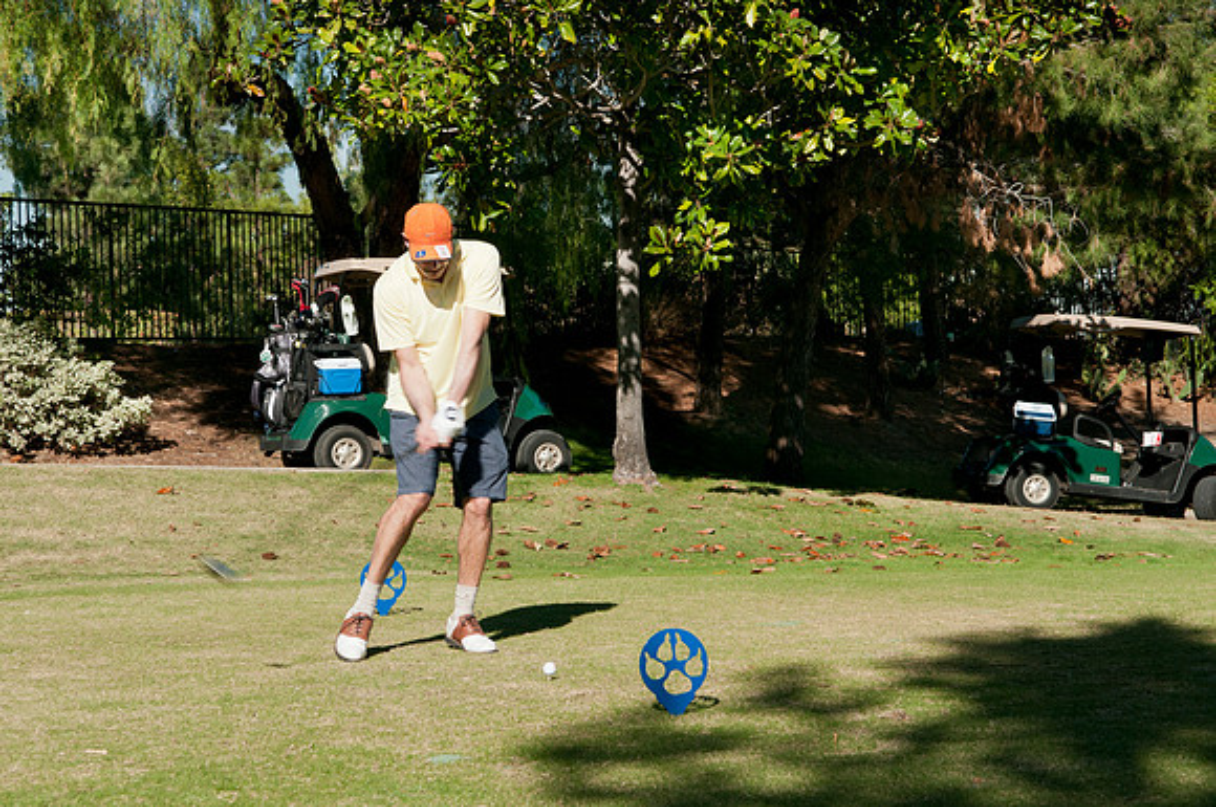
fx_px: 2277
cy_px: 404
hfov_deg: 29.9
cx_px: 608
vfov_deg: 20.1
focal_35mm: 68
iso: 200
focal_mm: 45
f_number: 7.1
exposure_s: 1/200
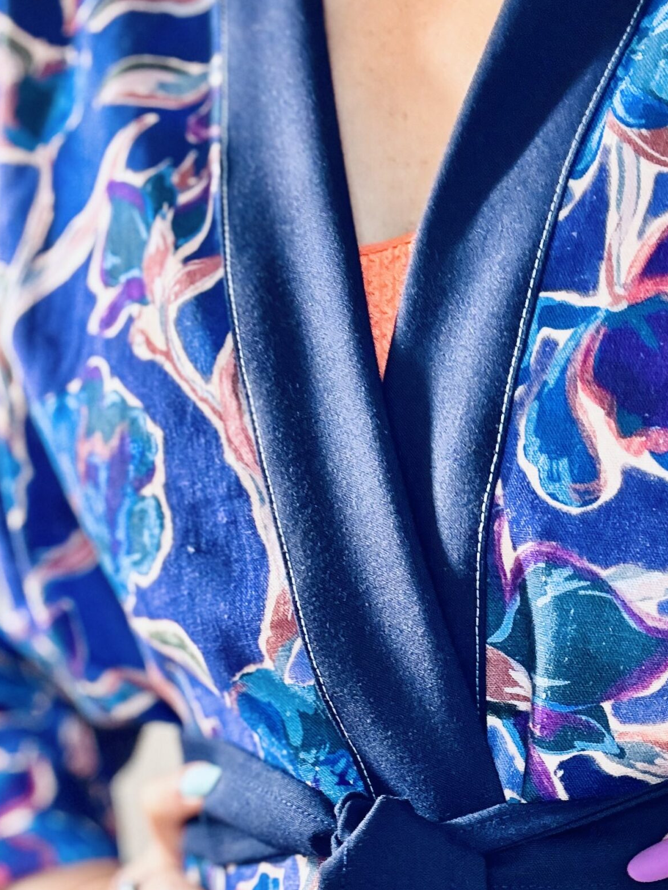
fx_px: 1260
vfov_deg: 37.6
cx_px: 487
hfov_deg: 29.3
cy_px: 708
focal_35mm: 49
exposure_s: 1/60
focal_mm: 2.69
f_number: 1.9
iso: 160
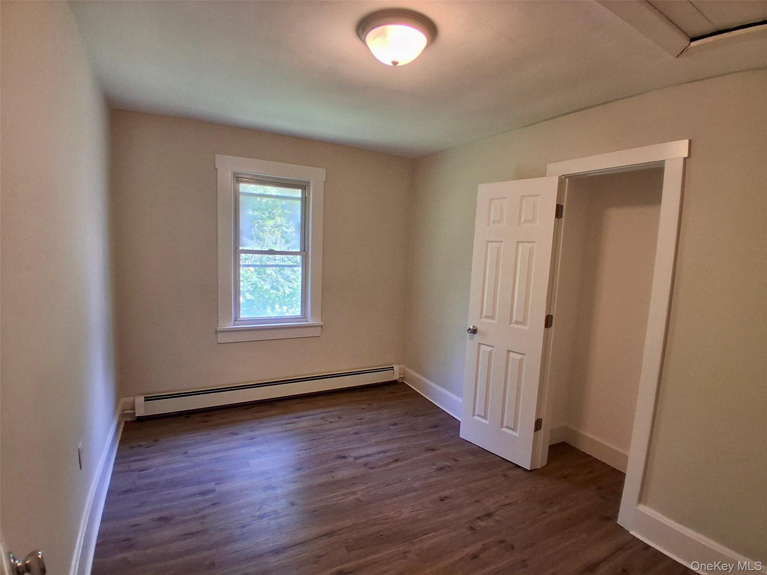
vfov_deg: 74.7
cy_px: 288
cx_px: 384
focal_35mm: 17
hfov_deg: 91.0
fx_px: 377
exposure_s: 1/50
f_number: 2.2
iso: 125
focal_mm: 1.4
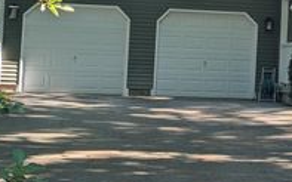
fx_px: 1050
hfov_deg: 15.3
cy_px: 7
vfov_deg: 9.9
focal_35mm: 132
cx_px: 350
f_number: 1.68
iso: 20
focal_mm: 6.9
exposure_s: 1/165
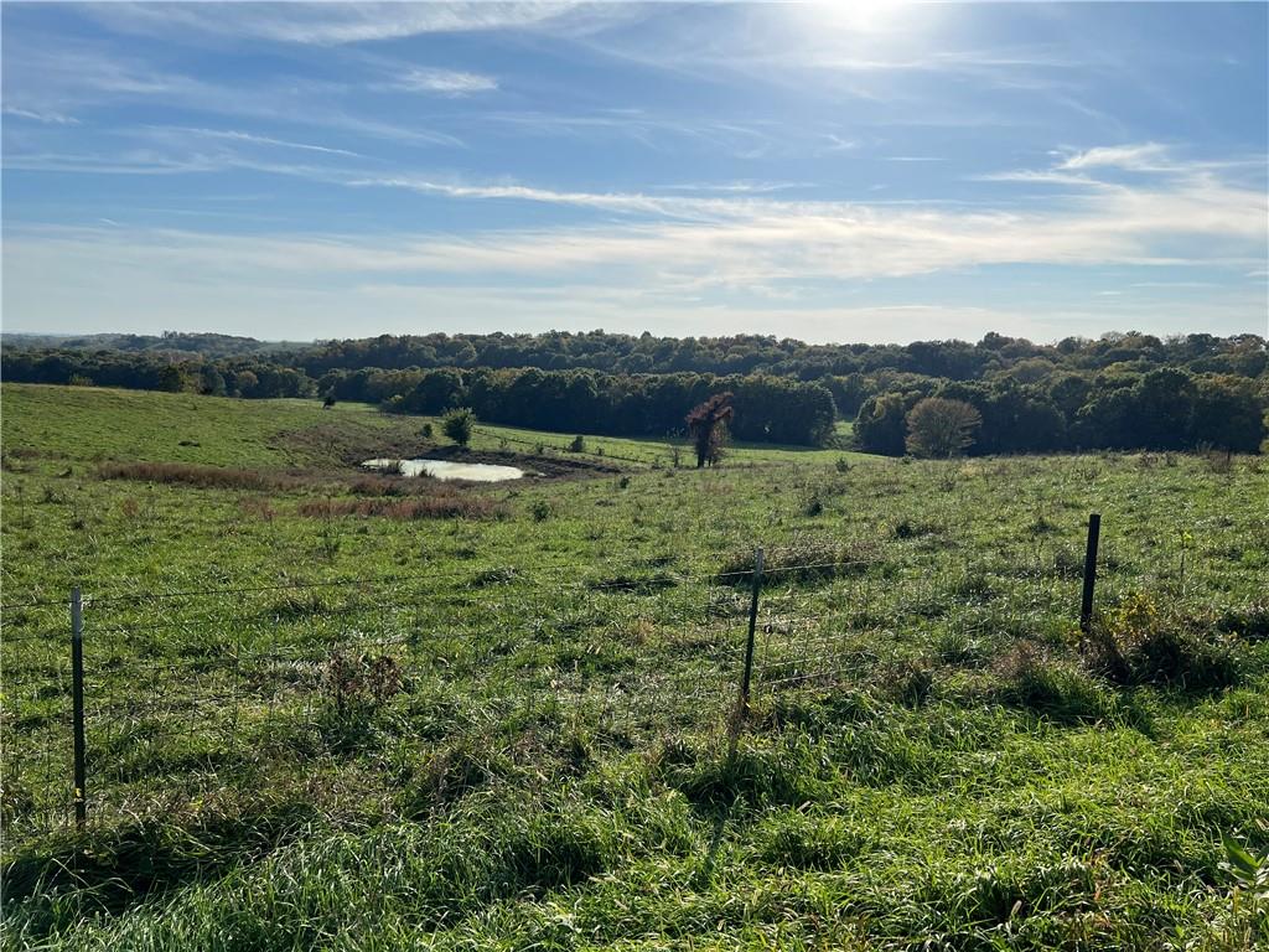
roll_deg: -1.4
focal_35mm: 26
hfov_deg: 67.3
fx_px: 953
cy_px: 476
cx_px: 634
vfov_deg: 53.1
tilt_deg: -8.4
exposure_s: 1/10309
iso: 50
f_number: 1.5
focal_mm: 5.7
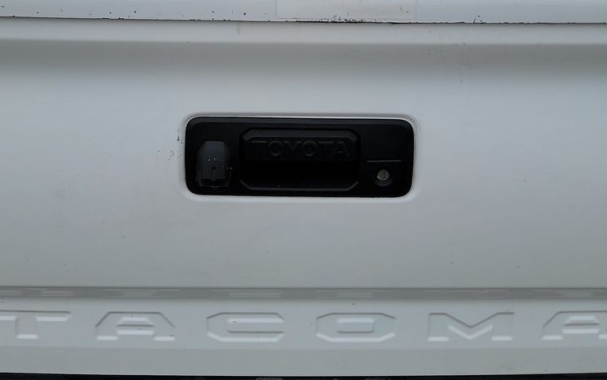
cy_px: 4
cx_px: 307
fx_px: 910
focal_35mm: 55
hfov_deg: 36.9
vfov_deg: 22.7
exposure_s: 1/605
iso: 50
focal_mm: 6.7
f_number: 1.8
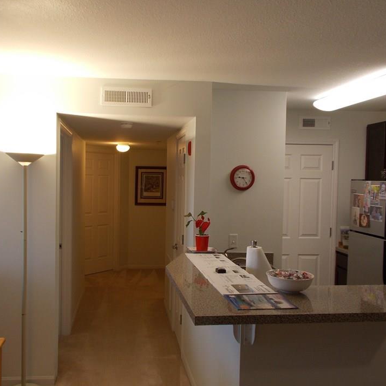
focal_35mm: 33
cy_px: 196
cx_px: 159
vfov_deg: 49.7
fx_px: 416
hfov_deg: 49.5
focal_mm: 4.6
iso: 100
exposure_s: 1/25
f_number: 3.2
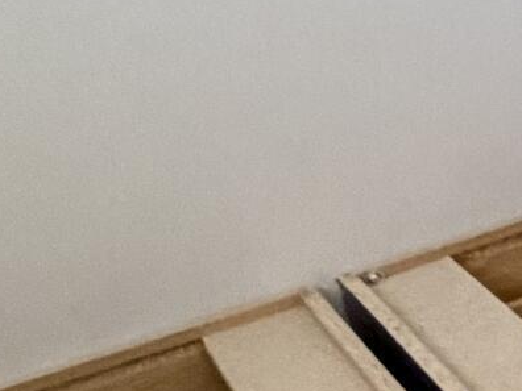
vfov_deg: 13.4
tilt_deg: -11.9
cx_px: 1729
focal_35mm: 106
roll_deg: +5.5
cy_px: -133
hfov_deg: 10.2
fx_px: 1598
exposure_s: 1/78
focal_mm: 2.22
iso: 320
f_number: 2.2
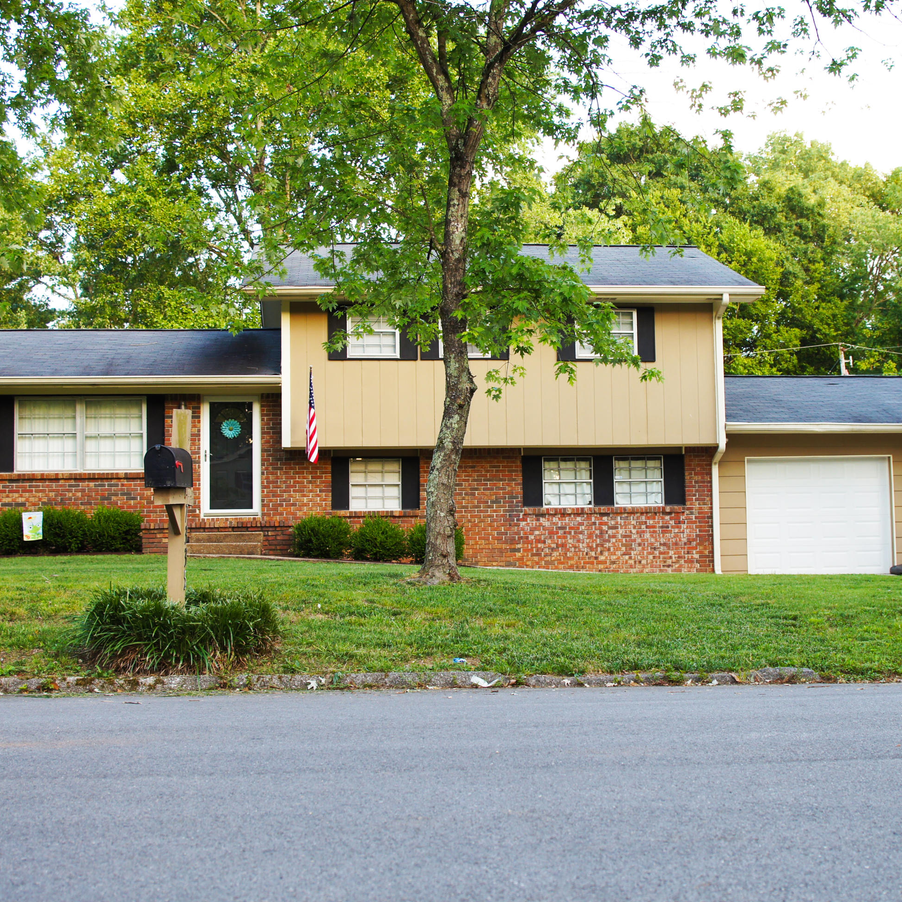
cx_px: 524
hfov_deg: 36.0
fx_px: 1386
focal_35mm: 47
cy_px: 457
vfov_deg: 36.1
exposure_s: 1/60
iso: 100
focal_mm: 24
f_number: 3.5
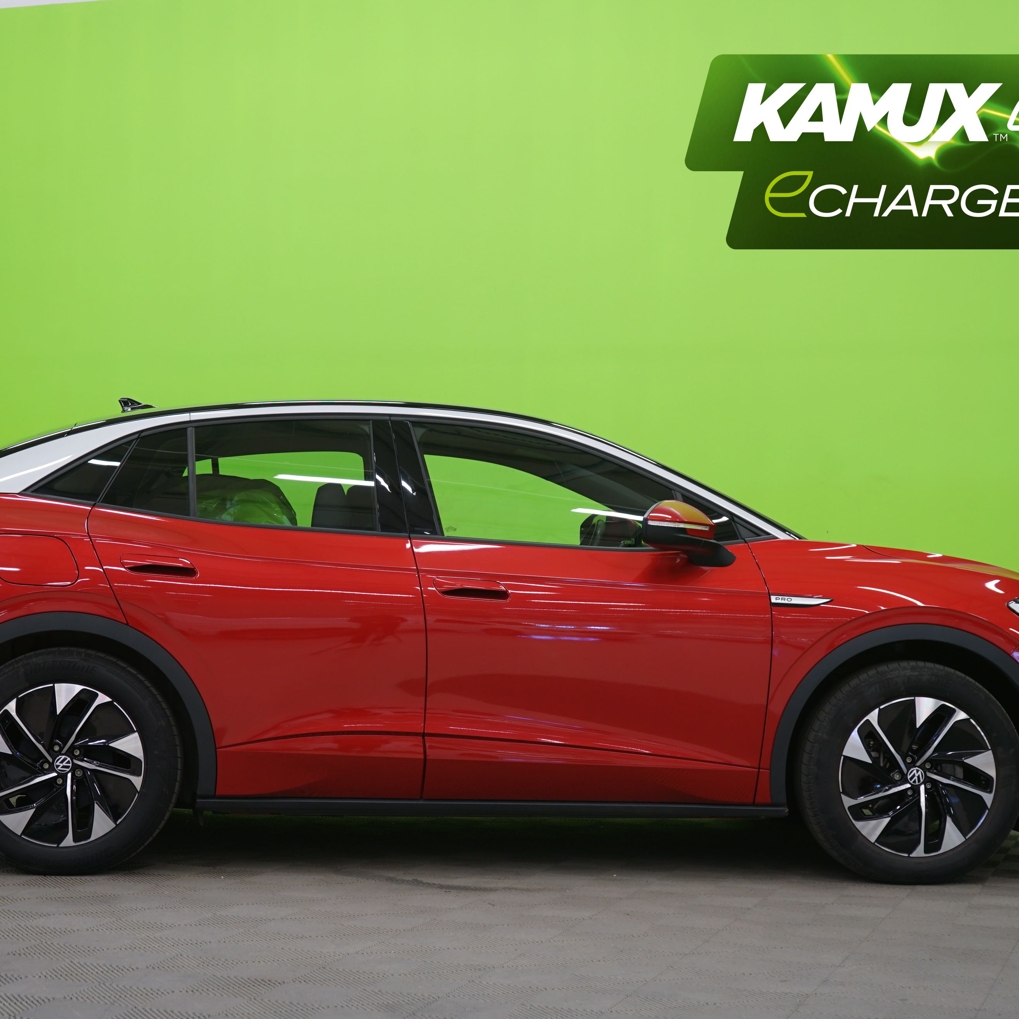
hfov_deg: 28.6
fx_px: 1998
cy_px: 509
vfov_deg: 28.6
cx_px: 463
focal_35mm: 60
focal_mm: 47
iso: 400
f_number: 5
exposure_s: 1/8
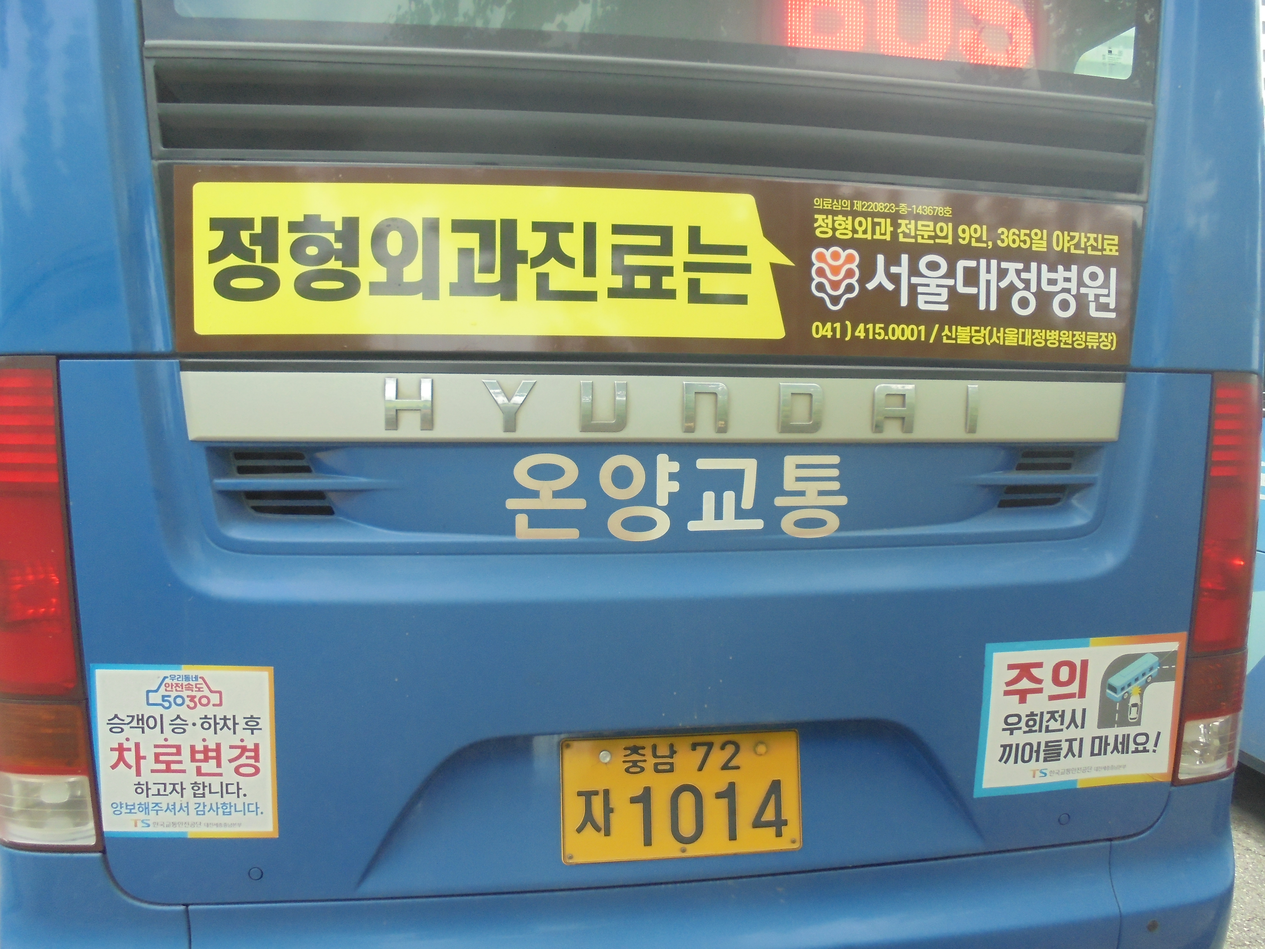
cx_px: 632
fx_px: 950
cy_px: 474
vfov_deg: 53.1
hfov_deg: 67.3
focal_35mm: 26
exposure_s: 1/250
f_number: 3.5
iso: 200
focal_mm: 4.6
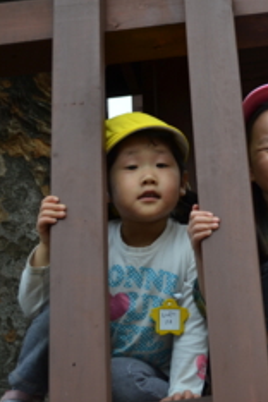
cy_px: 216
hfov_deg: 17.1
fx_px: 860
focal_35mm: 77
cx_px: 301
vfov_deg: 26.3
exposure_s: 1/250
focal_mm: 30
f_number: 4.5
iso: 100
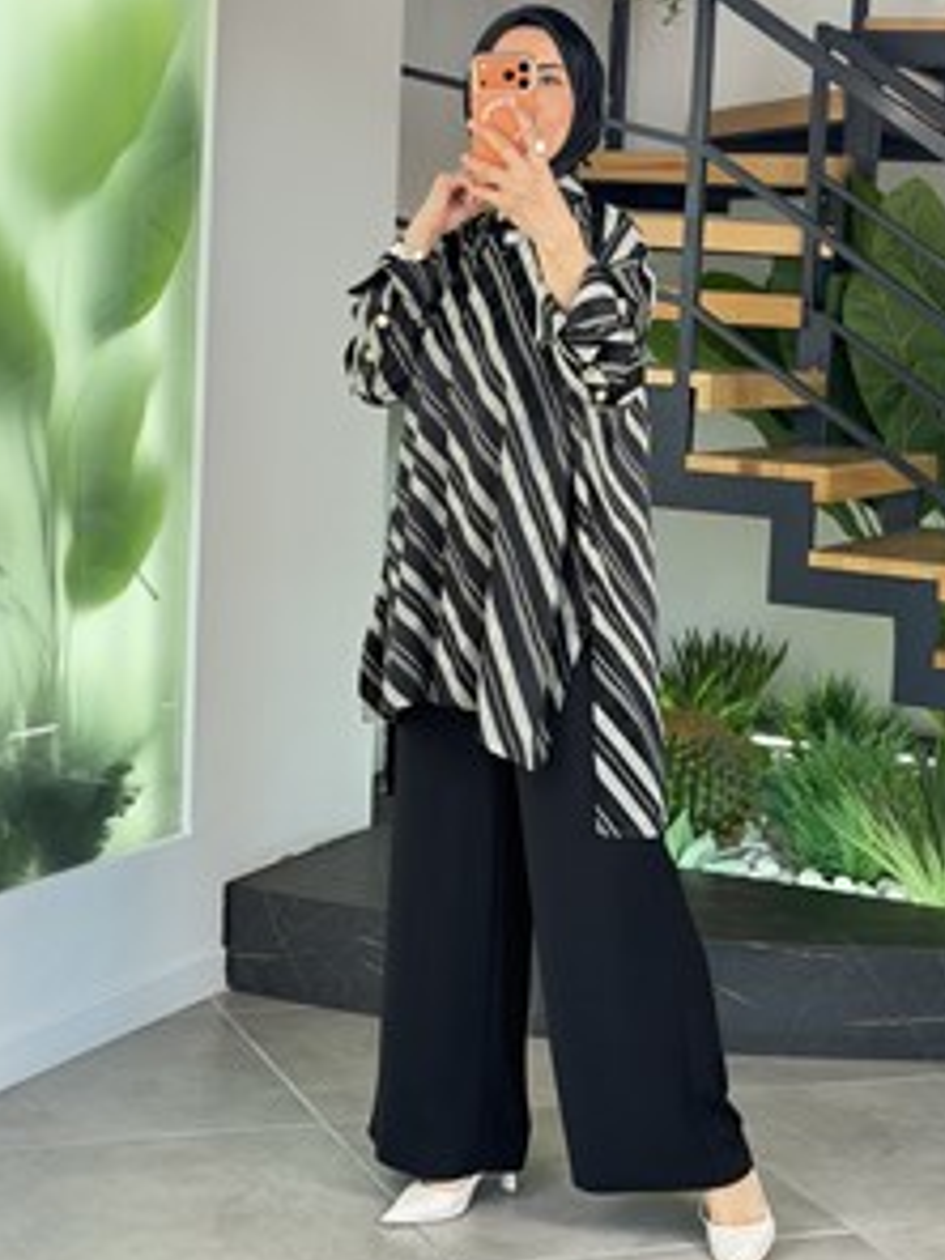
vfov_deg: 28.8
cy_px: 458
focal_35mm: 67
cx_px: 481
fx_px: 2439
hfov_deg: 21.9
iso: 100
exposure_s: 1/166
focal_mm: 6.76
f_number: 1.78
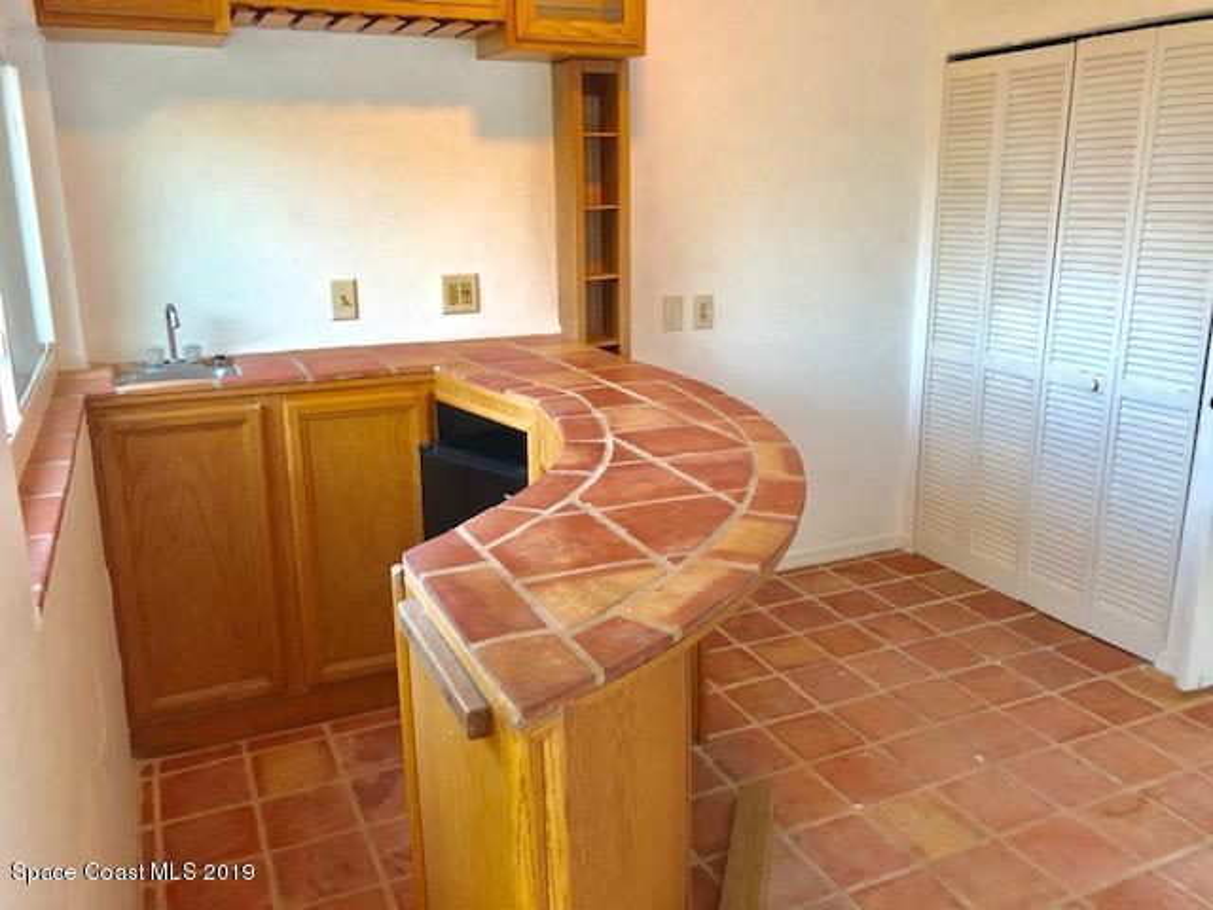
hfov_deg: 63.4
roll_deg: +0.8
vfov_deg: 49.7
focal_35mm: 28
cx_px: 606
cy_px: 455
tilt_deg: -14.3
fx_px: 981
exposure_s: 1/30
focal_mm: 3.99
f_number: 1.8
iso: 40
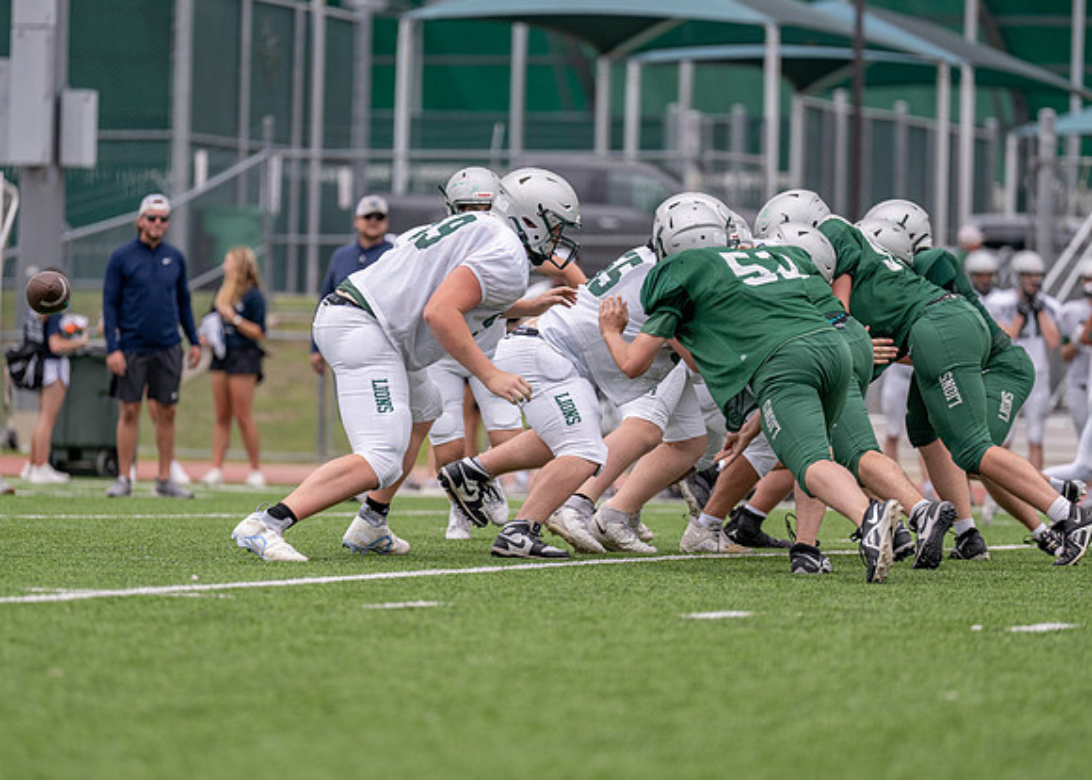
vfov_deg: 5.9
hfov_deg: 8.3
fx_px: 7540
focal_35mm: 243
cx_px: 573
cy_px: 402
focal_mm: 200
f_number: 2.8
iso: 320
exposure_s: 1/3200
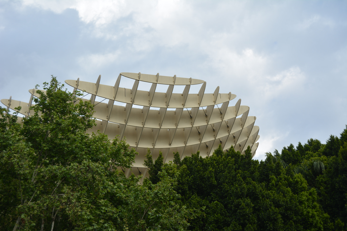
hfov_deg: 35.1
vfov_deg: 23.8
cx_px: 174
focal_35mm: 57
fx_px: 549
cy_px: 116
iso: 100
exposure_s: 1/400
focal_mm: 38
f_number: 5
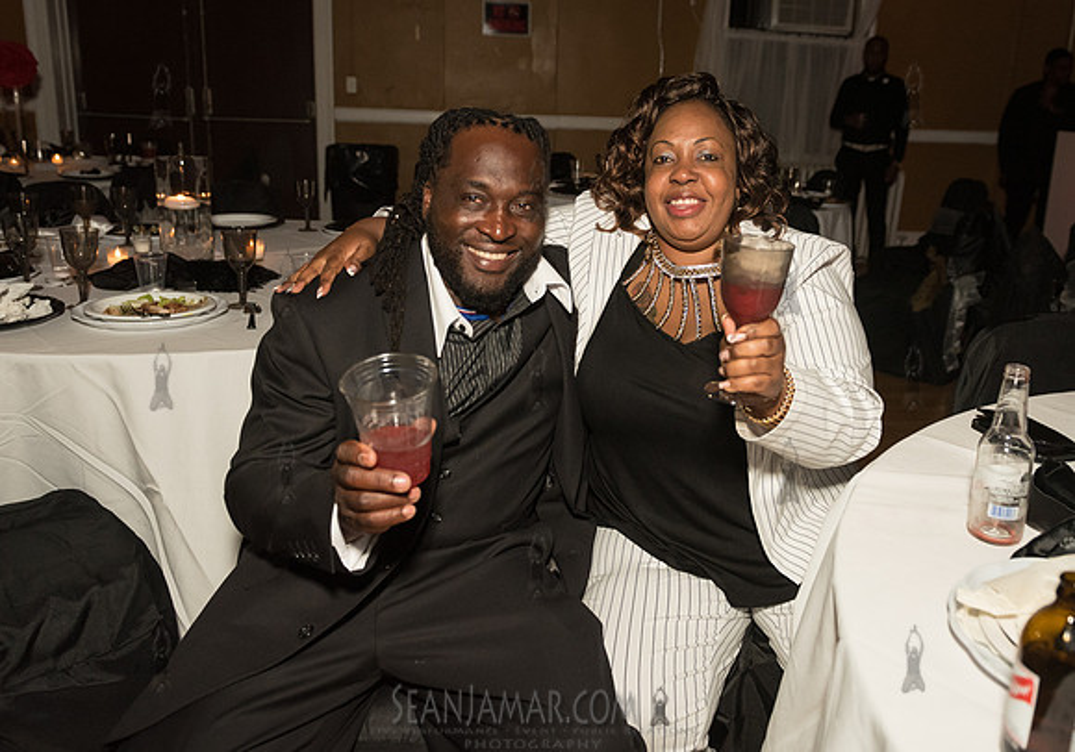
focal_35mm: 29
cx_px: 581
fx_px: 888
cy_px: 309
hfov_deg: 62.3
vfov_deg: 45.7
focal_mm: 24
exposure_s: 1/320
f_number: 3.5
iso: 2000
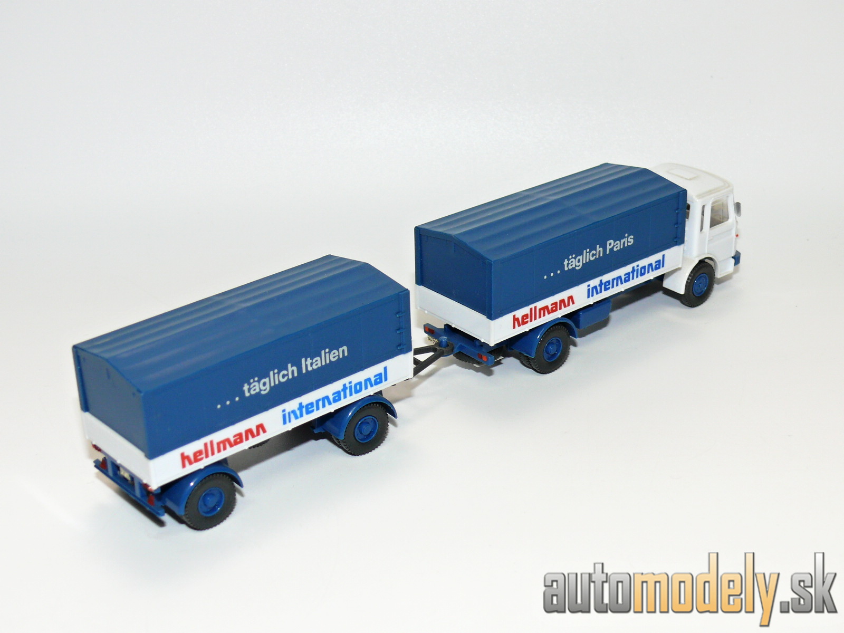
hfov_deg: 33.8
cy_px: 316
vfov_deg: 25.7
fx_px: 1390
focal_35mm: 57
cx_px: 422
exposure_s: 1/30
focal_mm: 10
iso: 100
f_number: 4
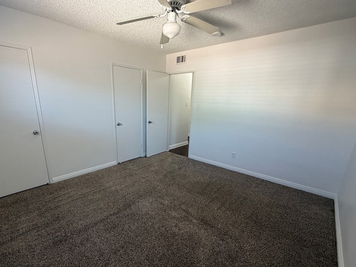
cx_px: 158
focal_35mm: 17
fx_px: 175
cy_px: 149
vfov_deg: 74.5
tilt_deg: -17.7
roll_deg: -1.0
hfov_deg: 90.7
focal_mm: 2.22
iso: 320
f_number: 2.2
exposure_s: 1/88
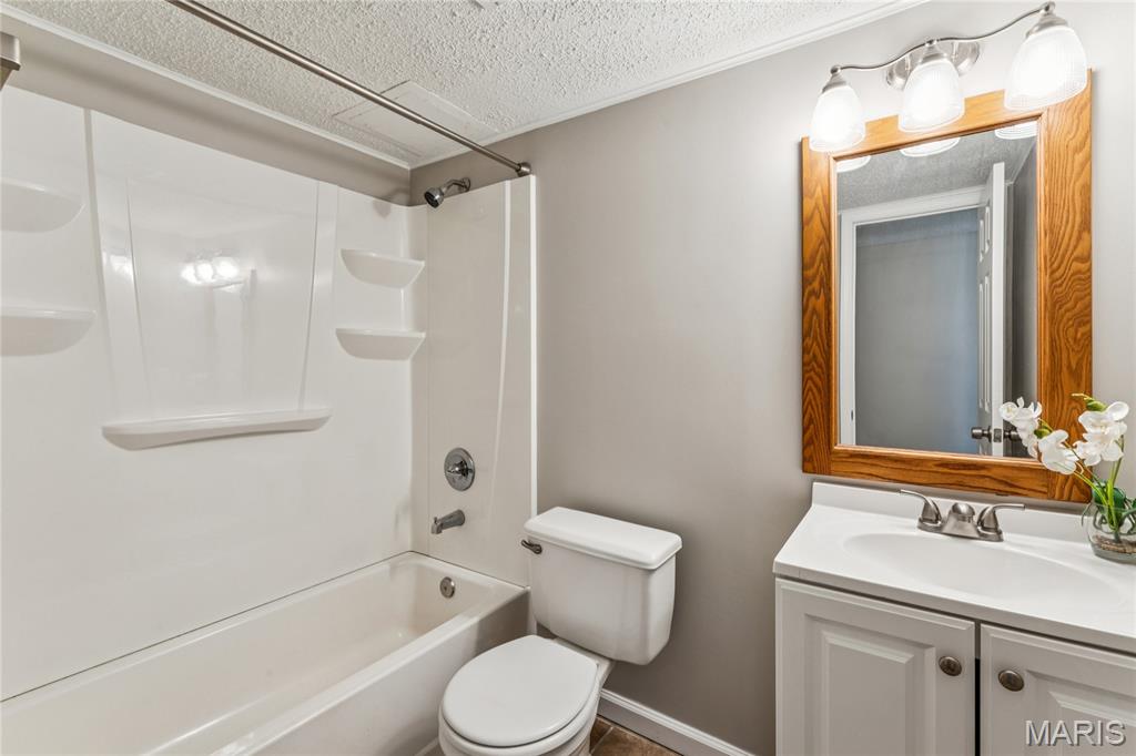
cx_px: 568
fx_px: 498
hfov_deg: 97.5
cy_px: 378
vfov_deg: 74.4
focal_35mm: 16
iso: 320
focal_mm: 15.8
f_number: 13
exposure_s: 1/2.5
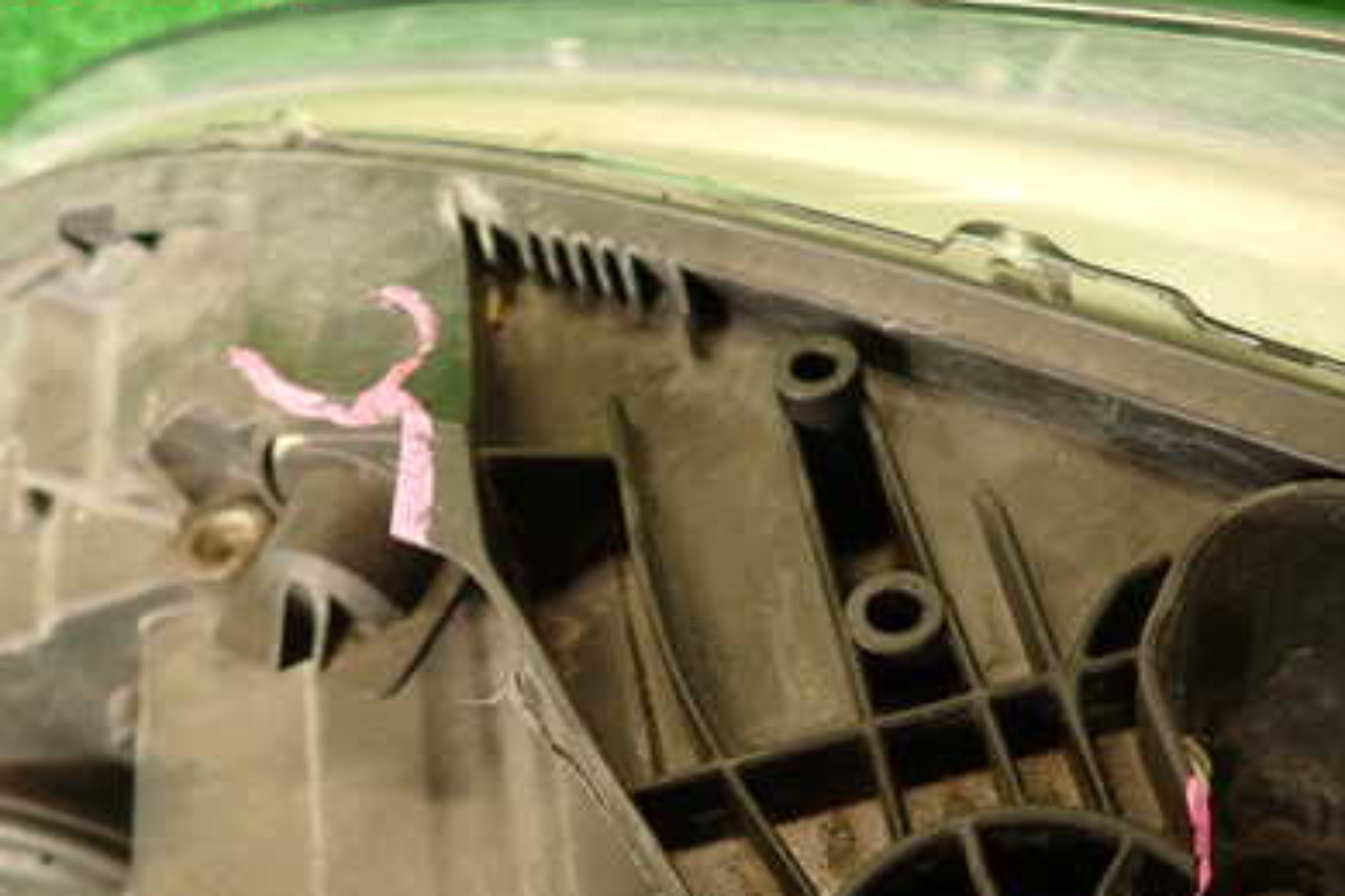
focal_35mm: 40
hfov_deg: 48.4
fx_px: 1494
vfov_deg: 32.6
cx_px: 731
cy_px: 703
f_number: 2
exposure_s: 1/50
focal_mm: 4.5
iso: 200
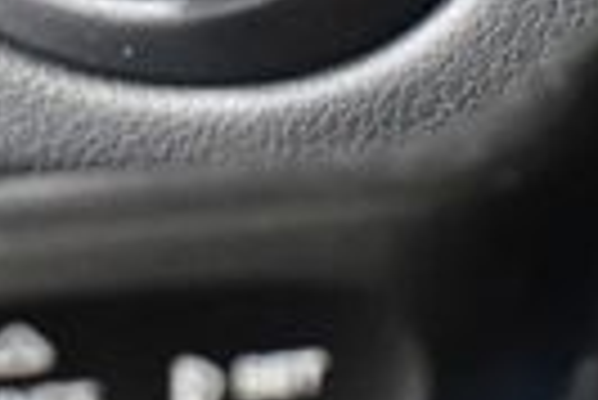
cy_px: -126
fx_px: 2877
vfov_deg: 7.9
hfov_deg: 11.8
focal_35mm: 173
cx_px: 45
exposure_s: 1/60
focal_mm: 18
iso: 4500
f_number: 3.5
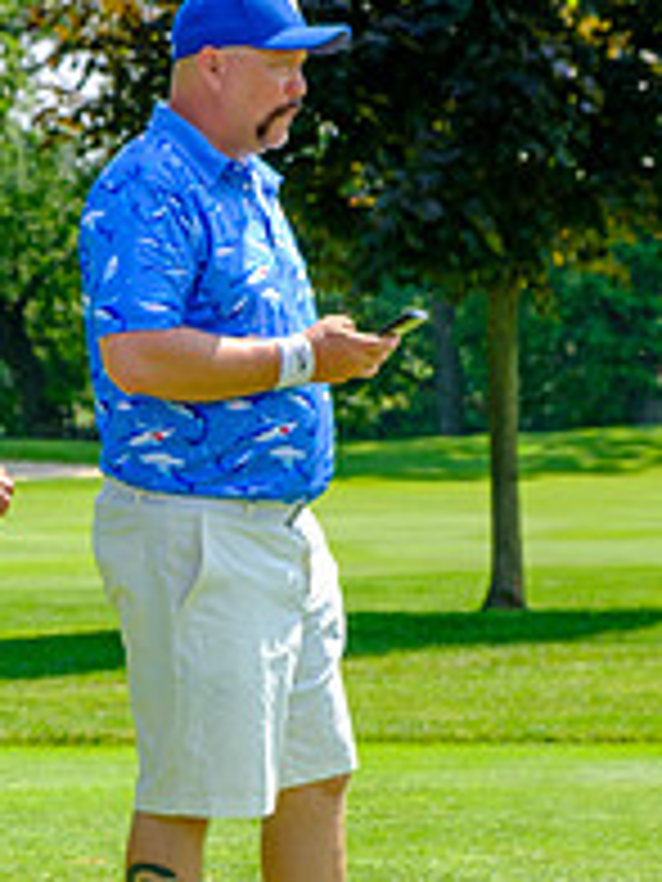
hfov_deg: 8.1
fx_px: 4666
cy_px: 508
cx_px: 162
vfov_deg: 10.8
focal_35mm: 183
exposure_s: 1/320
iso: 200
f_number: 5.6
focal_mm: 55
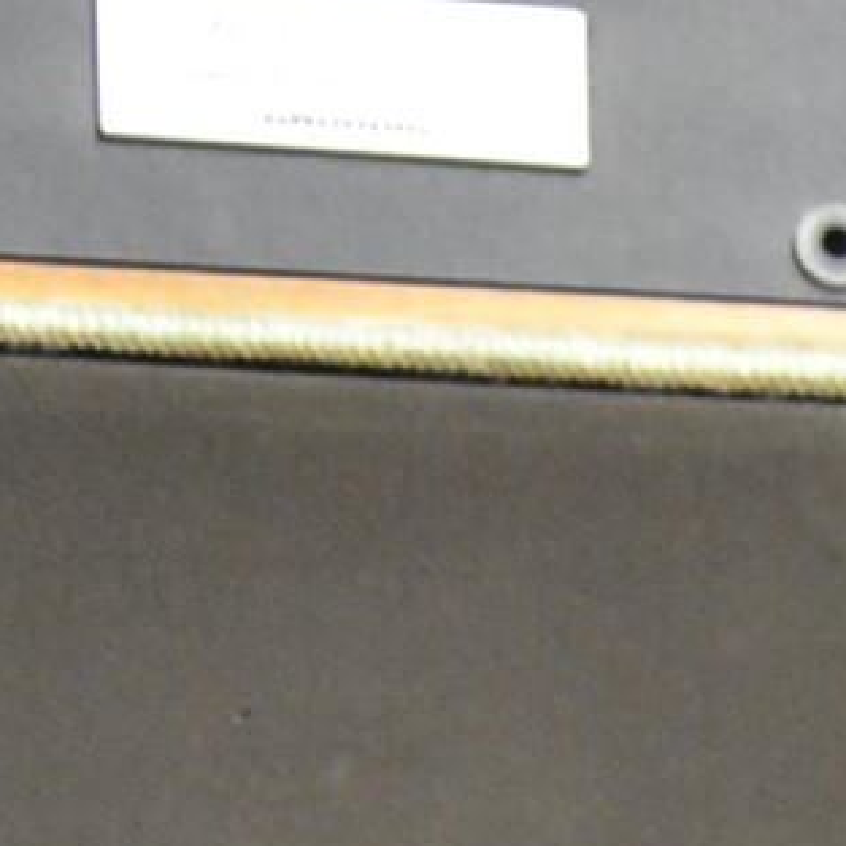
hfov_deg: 6.0
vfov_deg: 6.0
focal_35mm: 253
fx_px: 6996
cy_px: 3092
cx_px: 3149
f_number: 3.5
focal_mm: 18
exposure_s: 1/10
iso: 800
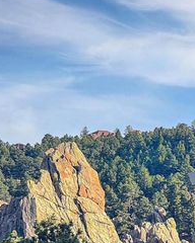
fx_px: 2092
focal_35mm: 290
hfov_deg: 5.3
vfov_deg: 6.7
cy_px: 212
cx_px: 296
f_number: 2.8
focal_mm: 15.66
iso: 50
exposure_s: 1/800
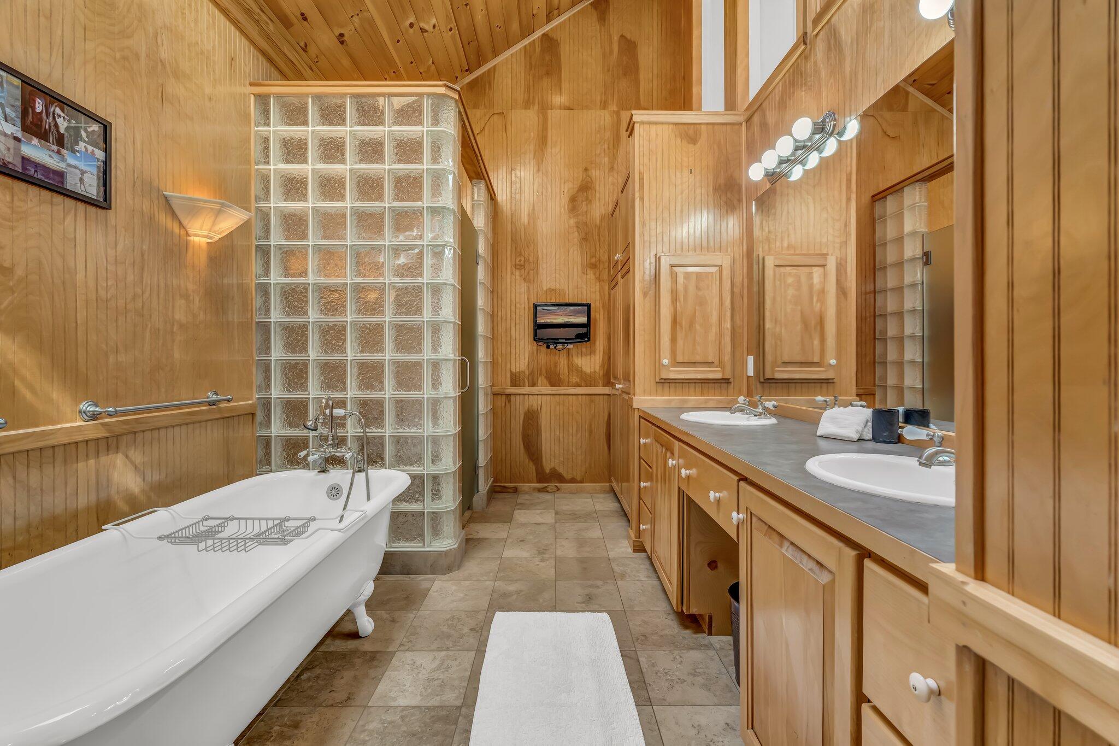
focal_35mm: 16
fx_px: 497
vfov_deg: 73.7
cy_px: 373
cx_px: 560
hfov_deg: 96.7
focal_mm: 16
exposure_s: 1/13
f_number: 8
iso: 640
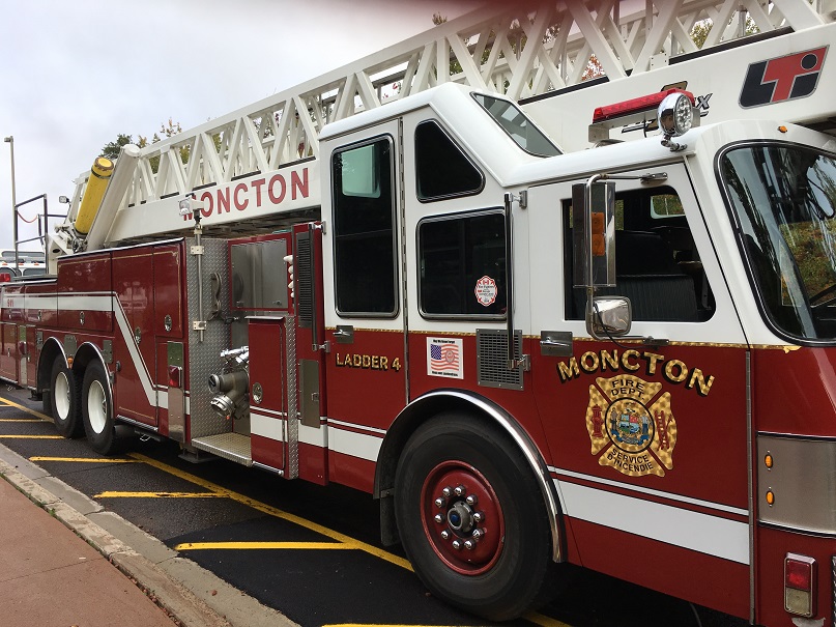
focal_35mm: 29
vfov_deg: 48.2
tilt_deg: +0.3
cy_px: 314
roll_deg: +1.0
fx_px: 700
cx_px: 418
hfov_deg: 61.7
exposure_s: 1/680
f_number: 2.2
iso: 25
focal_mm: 4.15
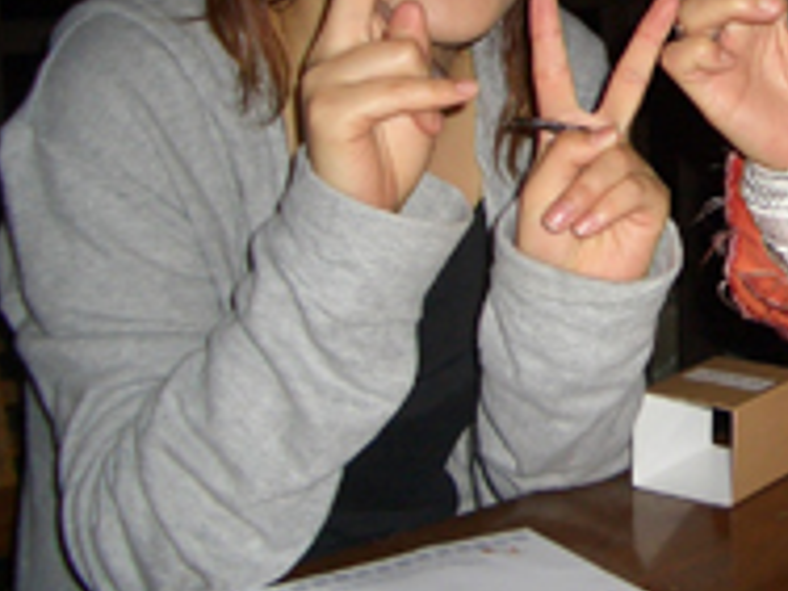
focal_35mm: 79
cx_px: 832
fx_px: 1798
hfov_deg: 23.4
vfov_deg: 18.5
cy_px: 128
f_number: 2.6
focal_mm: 5.8
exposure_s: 1/40
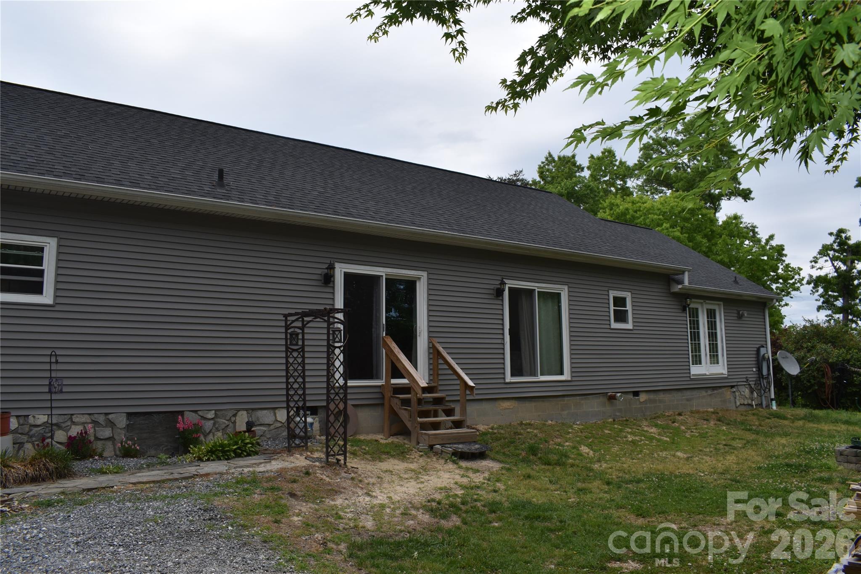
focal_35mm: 27
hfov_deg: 67.4
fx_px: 646
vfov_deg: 47.9
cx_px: 430
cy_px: 287
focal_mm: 18
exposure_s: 1/200
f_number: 9
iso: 100
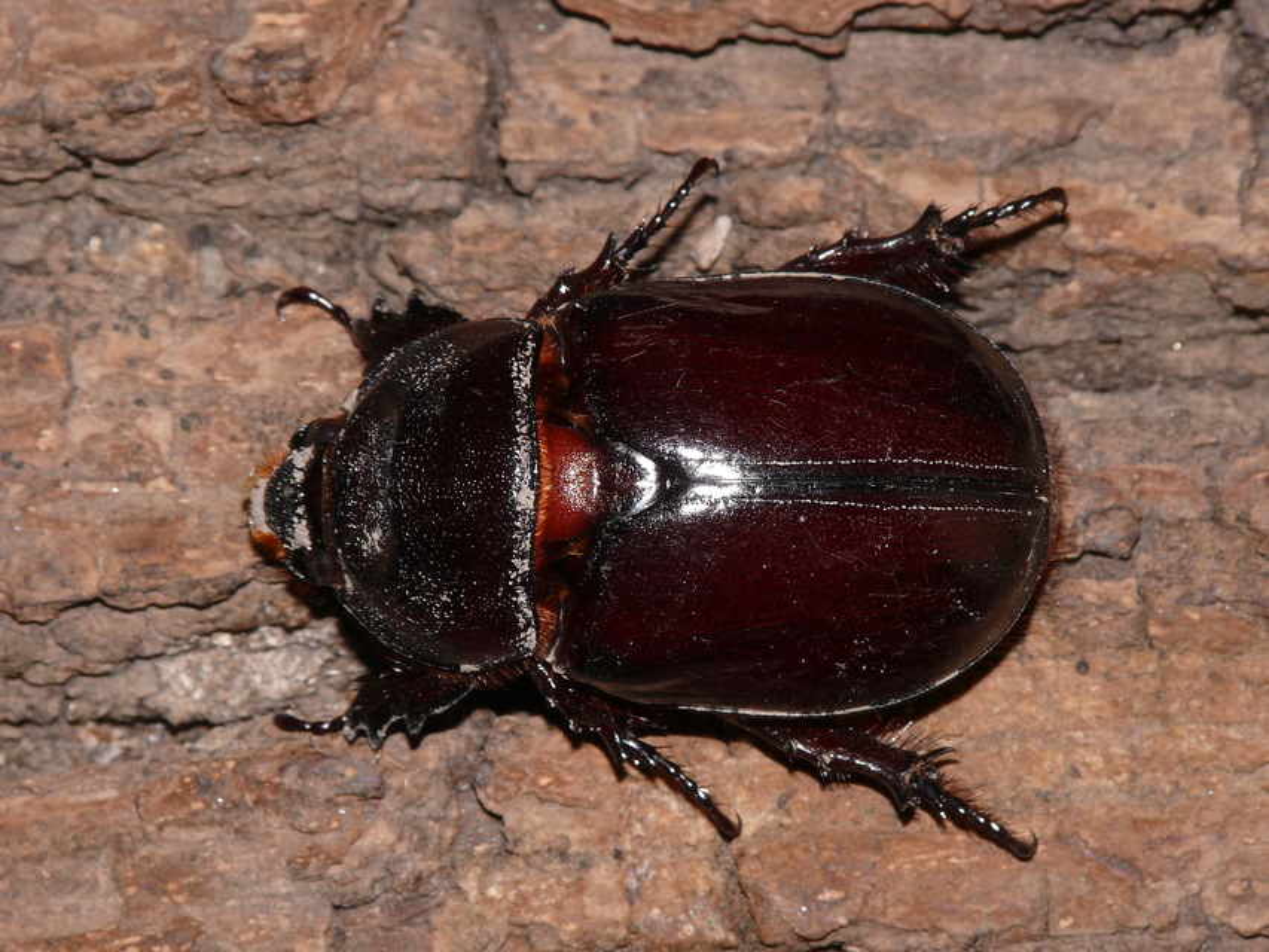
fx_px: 9093
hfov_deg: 8.0
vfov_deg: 6.0
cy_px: 476
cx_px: 634
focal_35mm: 248
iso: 100
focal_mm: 52.4
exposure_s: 1/640
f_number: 11
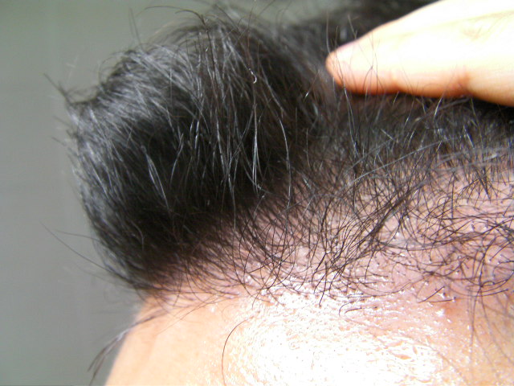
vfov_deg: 37.7
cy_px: 193
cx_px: 257
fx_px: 564
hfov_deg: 49.0
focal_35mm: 38
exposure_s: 1/21.3
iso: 200
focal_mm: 6.8
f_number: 3.5
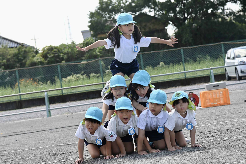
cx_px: 123
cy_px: 82
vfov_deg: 10.8
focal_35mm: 128
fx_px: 871
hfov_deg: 16.1
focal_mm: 85
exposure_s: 1/250
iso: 160
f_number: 5.6
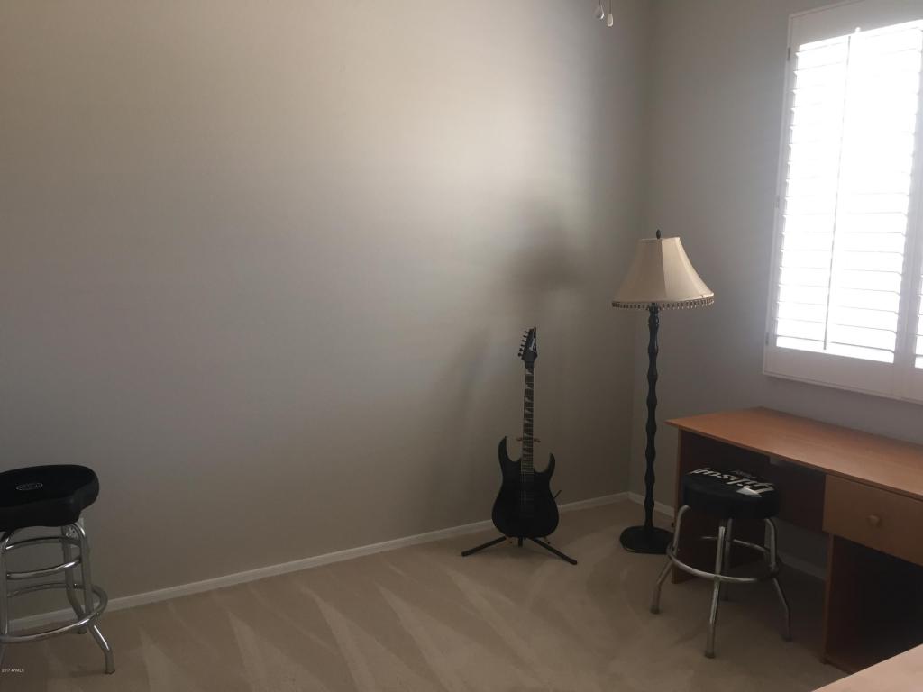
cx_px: 462
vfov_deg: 48.2
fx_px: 773
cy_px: 346
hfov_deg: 61.7
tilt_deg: -8.6
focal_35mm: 29
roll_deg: -1.1
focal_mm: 4.15
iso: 64
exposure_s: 1/30
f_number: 2.2
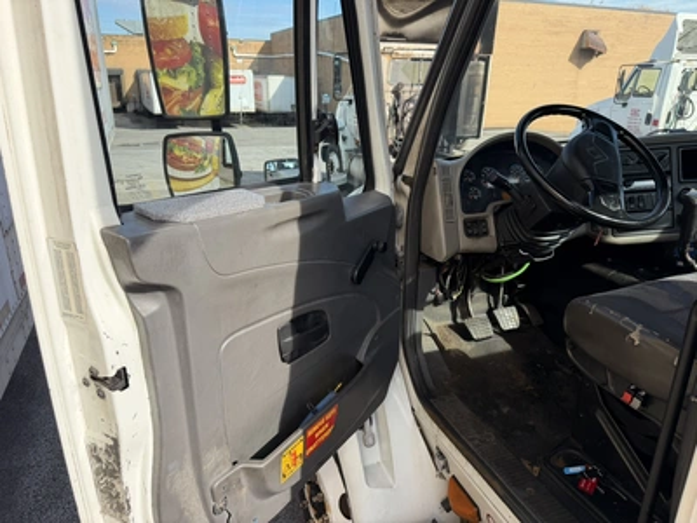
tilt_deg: -19.7
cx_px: 348
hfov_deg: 71.6
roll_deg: -1.6
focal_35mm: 24
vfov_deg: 56.8
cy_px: 262
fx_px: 483
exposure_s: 1/2703
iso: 100
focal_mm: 6.76
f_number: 1.78
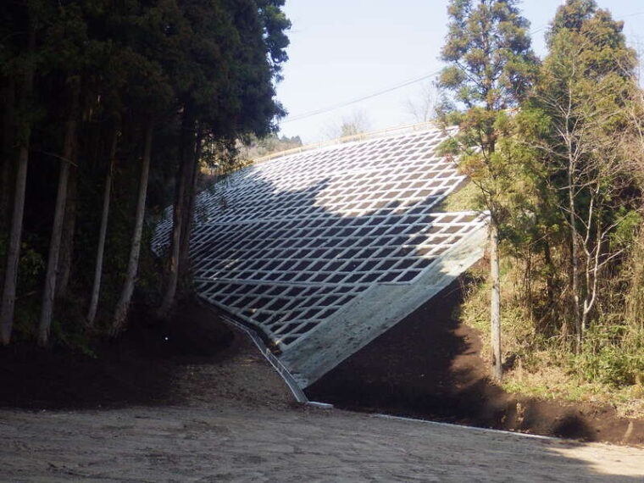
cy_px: 242
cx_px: 322
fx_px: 819
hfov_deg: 42.9
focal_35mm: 44
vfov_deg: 32.9
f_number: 4
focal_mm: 7.9
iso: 250
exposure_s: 1/500
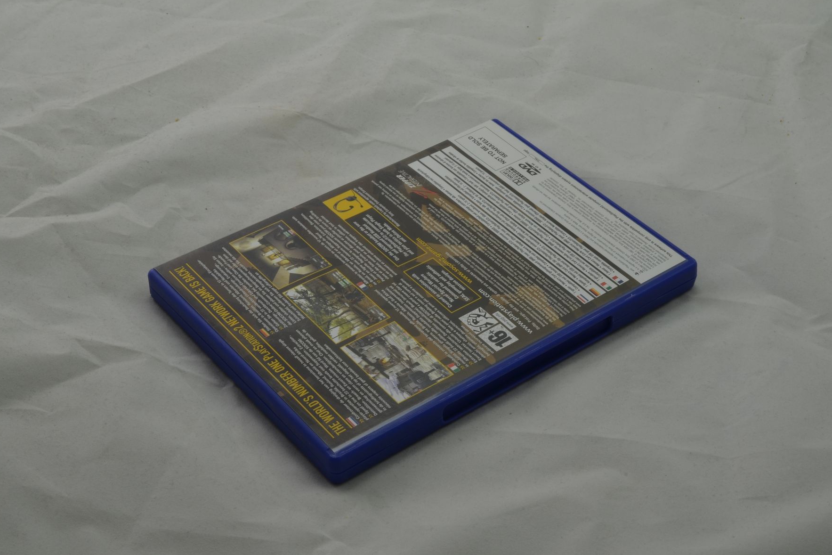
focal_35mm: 61
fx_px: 1410
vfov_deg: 22.3
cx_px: 418
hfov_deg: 32.9
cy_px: 277
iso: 100
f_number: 20
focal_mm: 40
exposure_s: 1/3
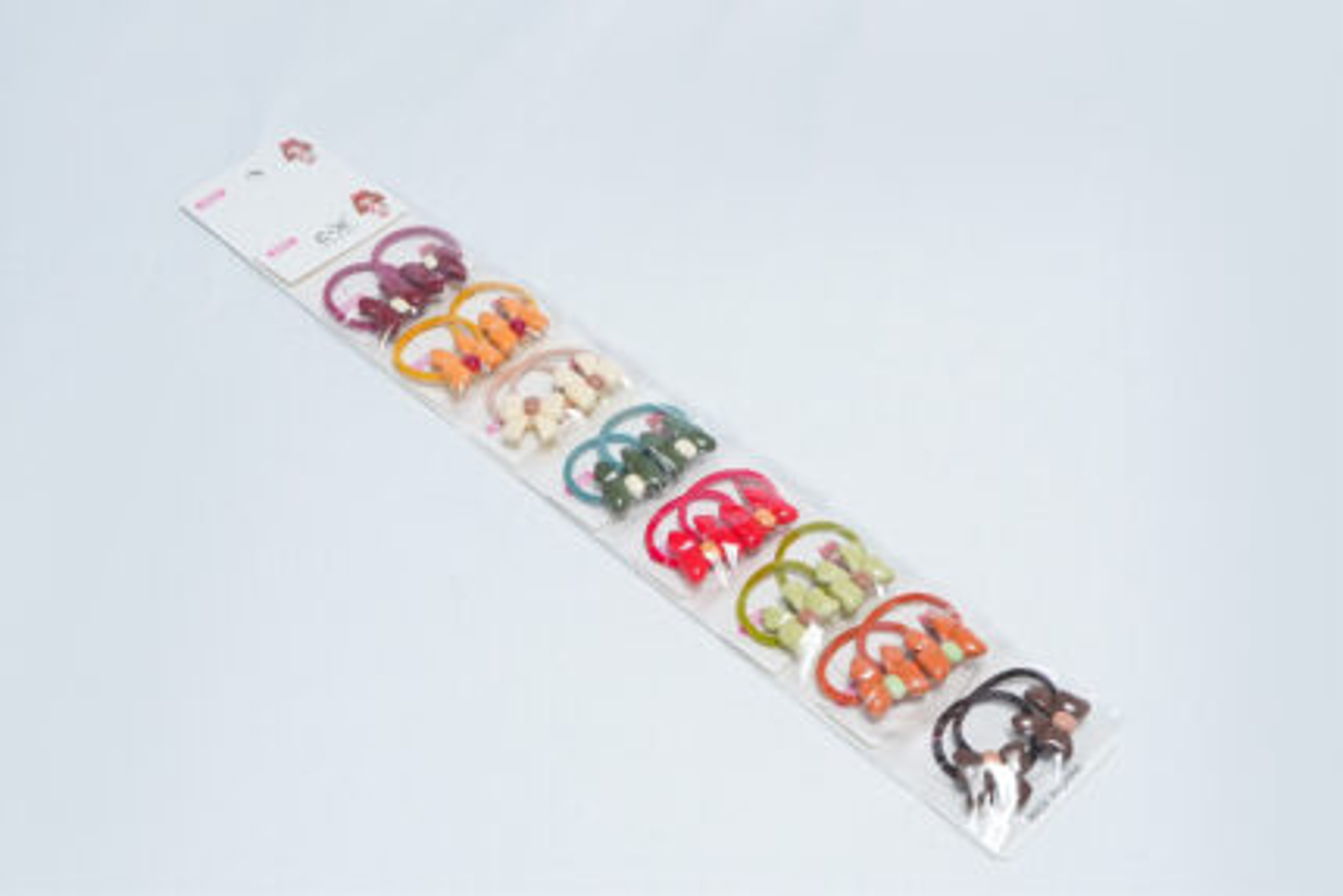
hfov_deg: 38.2
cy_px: 448
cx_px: 672
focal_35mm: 52
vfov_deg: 26.0
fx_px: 1940
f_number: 10
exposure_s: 1/160
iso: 2500
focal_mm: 35
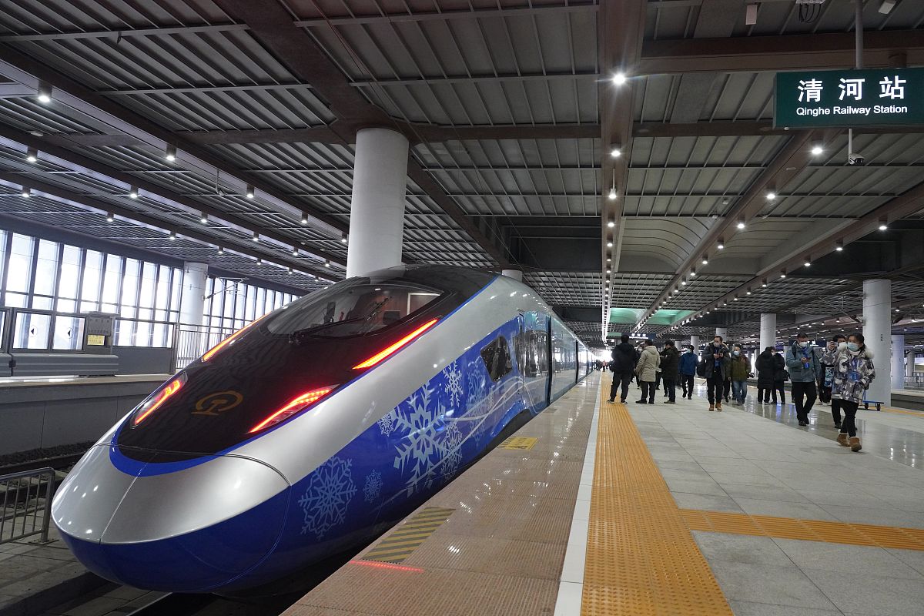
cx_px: 462
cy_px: 308
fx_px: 616
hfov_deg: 73.7
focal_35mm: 24
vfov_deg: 53.1
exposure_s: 1/100
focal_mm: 24
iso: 5000
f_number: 6.3
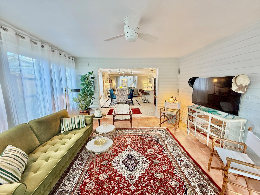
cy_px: 98
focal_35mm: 14
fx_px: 105
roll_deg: +0.2
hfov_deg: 102.1
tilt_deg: -8.2
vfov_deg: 85.7
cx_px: 130
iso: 320
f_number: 2.2
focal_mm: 2.22
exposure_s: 1/120
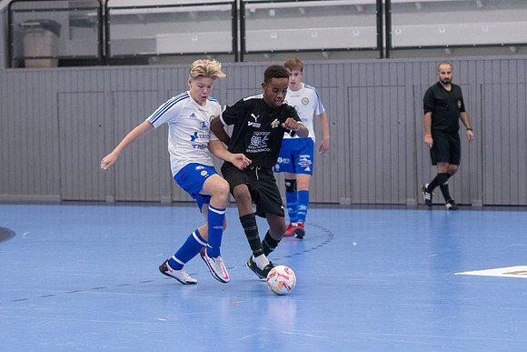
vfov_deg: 9.6
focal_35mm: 142
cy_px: 176
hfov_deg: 14.4
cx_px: 264
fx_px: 2086
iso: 8000
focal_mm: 95
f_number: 3.2
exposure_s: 1/400
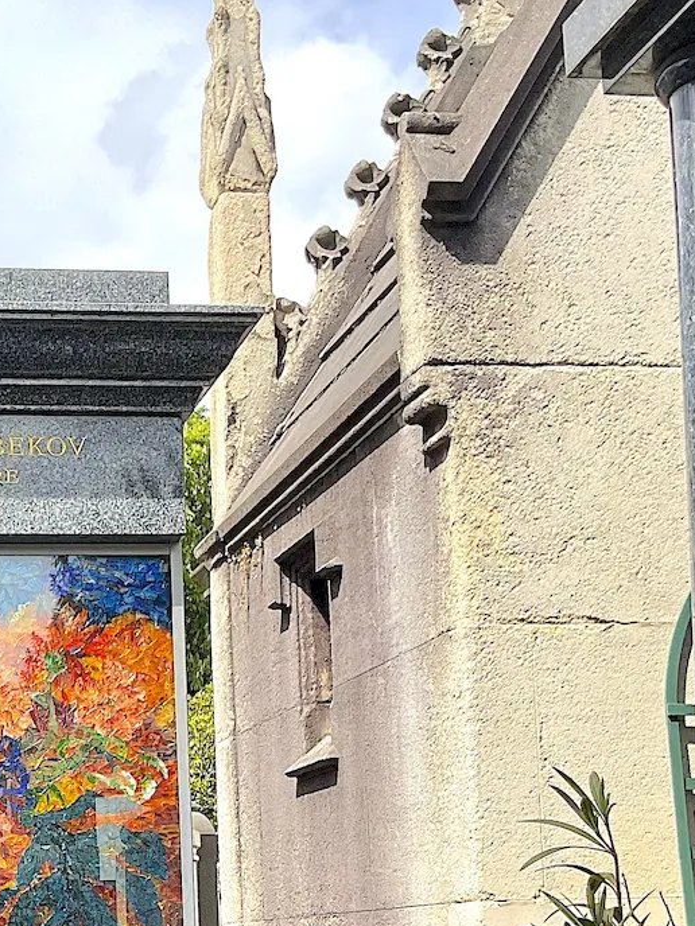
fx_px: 1820
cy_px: 803
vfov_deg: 27.7
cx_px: -11
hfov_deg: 20.9
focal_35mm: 68
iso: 16
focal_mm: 3
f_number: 1.8
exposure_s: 1/1626
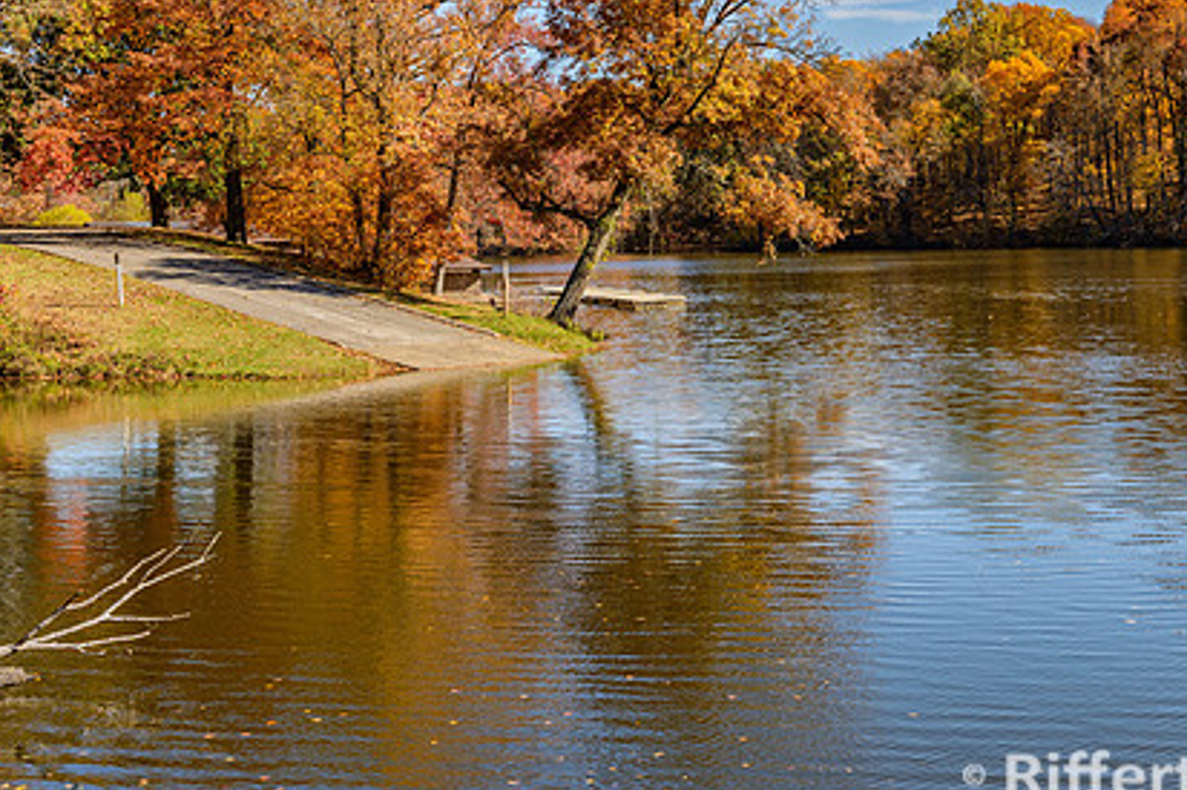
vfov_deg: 22.9
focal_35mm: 59
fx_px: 1944
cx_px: 770
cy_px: 271
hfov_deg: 33.7
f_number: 9
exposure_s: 1/250
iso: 200
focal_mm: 42
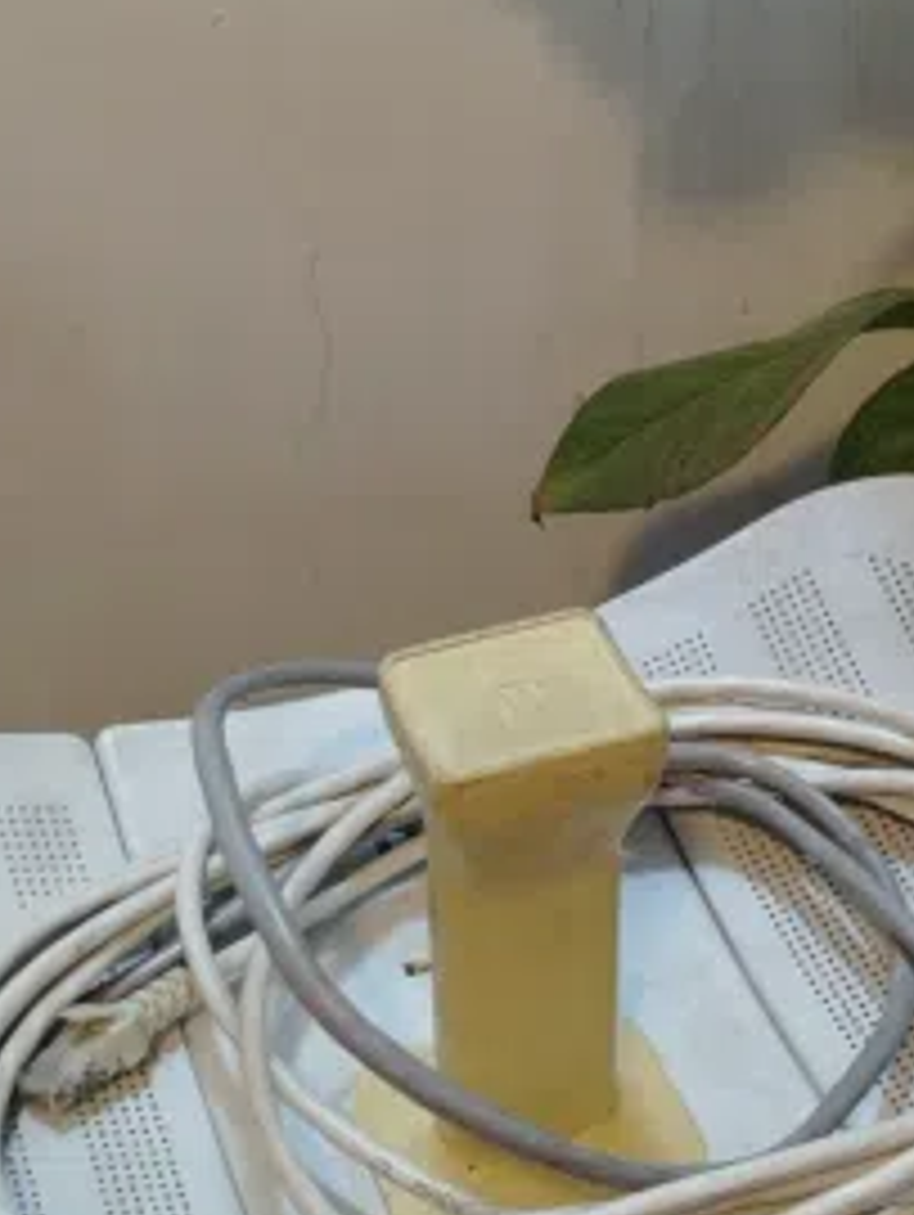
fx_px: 2496
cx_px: 563
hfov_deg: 20.7
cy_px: 567
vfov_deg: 27.4
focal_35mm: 71
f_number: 1.75
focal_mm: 5.25
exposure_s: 1/100
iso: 1188
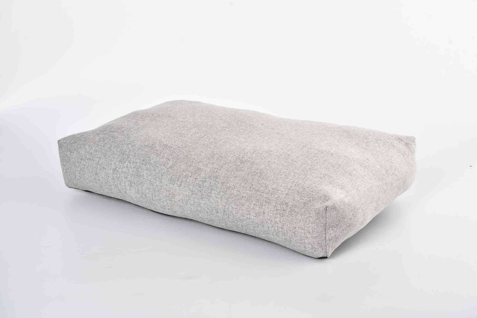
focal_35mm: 62
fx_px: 822
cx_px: 238
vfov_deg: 21.9
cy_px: 159
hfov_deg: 32.4
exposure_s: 1/125
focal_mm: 62
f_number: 10
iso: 320
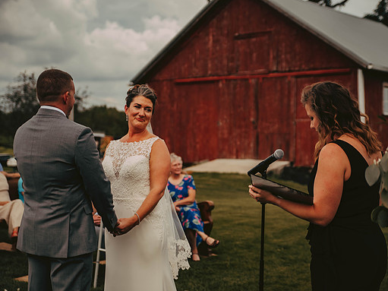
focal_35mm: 60
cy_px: 146
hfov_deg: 32.2
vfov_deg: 24.4
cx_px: 214
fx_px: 672
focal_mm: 55
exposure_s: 1/2500
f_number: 2.8
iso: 250
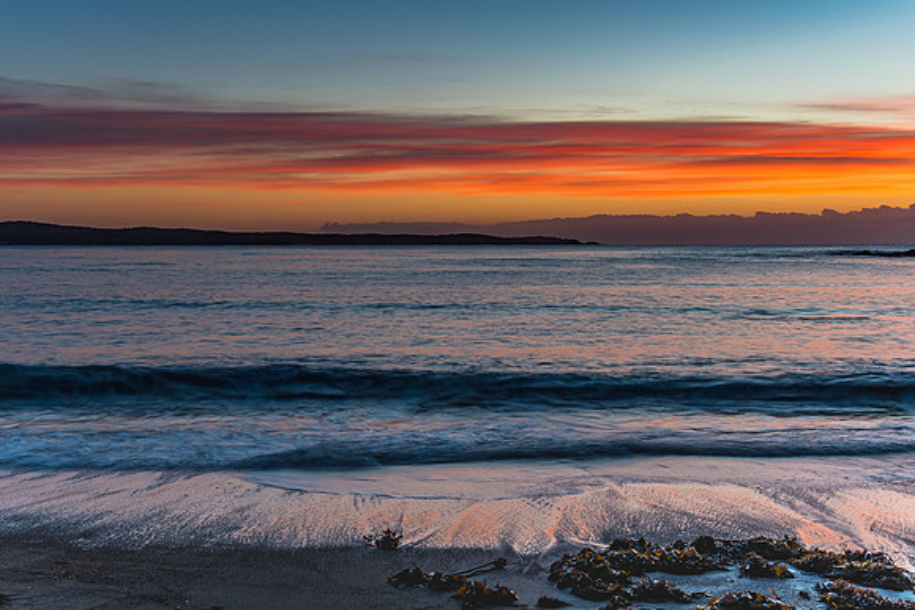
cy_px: 305
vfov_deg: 30.8
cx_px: 458
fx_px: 1107
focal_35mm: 44
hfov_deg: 44.9
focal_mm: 29
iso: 100
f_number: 9
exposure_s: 1/2
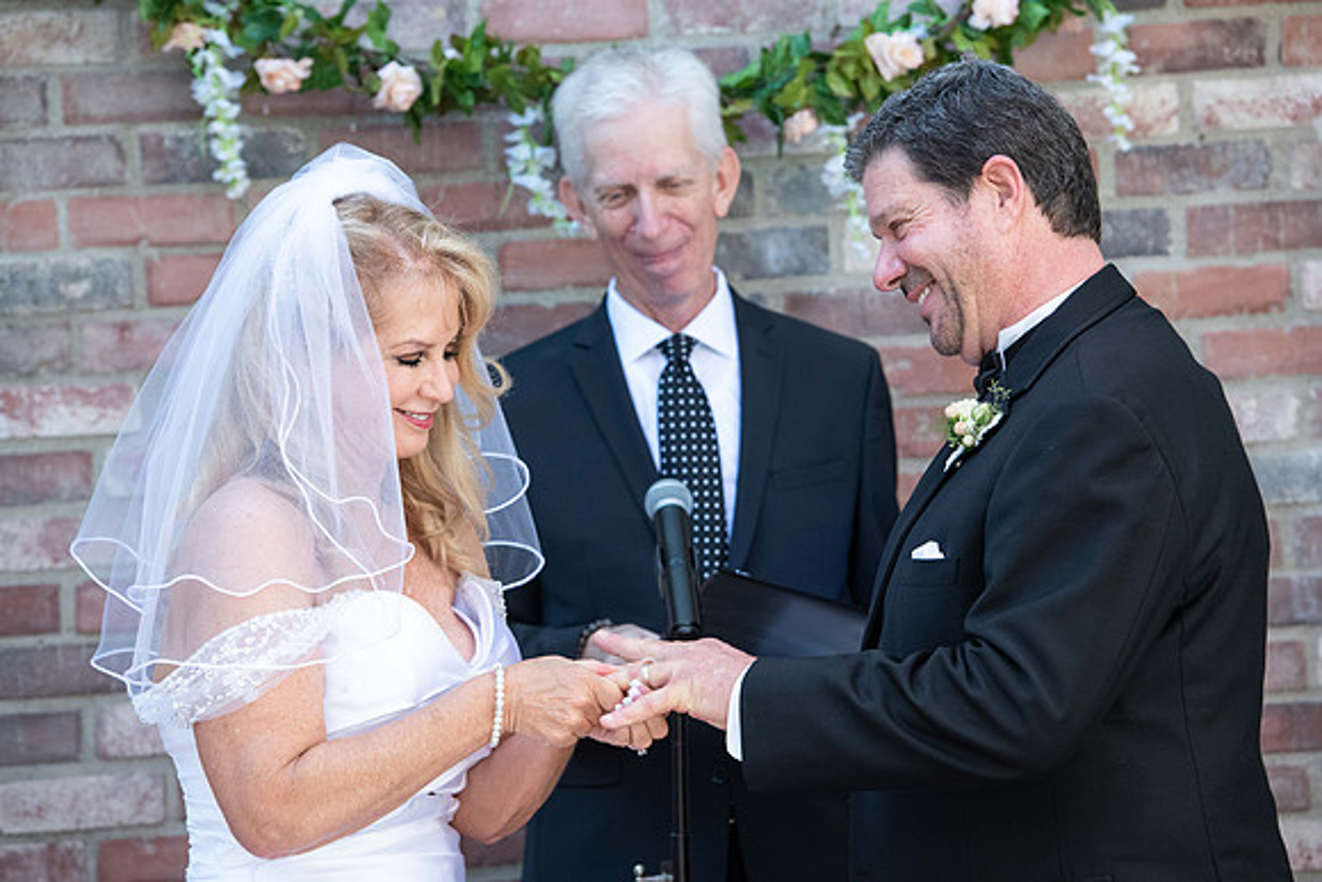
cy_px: 441
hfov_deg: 15.2
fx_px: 4958
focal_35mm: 135
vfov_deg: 10.2
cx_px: 661
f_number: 5
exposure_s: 1/640
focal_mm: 135
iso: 1250
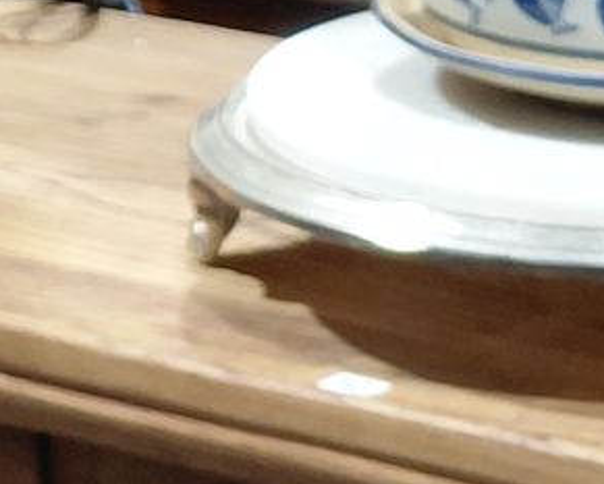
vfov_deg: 8.4
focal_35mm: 171
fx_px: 3058
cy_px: 1080
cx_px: 1003
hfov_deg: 10.7
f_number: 1.8
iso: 200
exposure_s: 1/100
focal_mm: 4.69
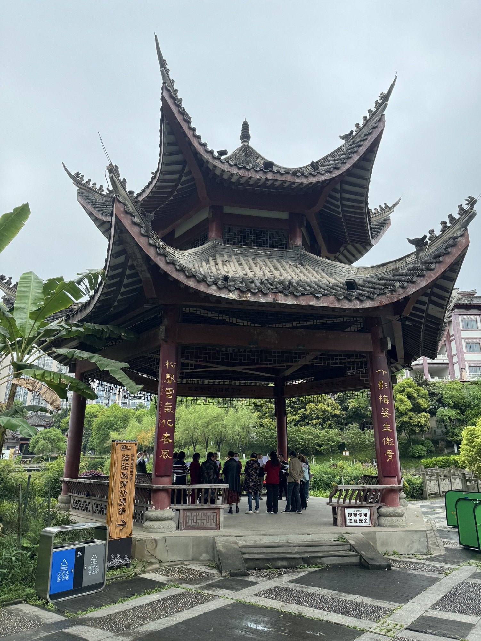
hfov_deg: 56.9
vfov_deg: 71.6
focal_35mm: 24
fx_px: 444
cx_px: 240
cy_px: 320
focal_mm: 6.86
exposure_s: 1/1261
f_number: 1.78
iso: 80
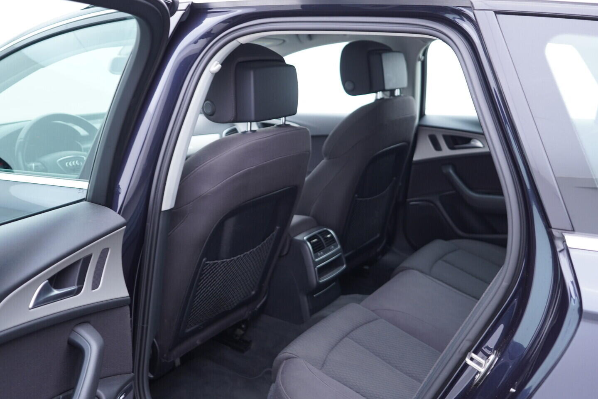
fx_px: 598
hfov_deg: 53.1
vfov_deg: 36.9
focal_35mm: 36
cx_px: 299
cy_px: 200
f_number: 2.8
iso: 250
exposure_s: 1/40
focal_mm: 24
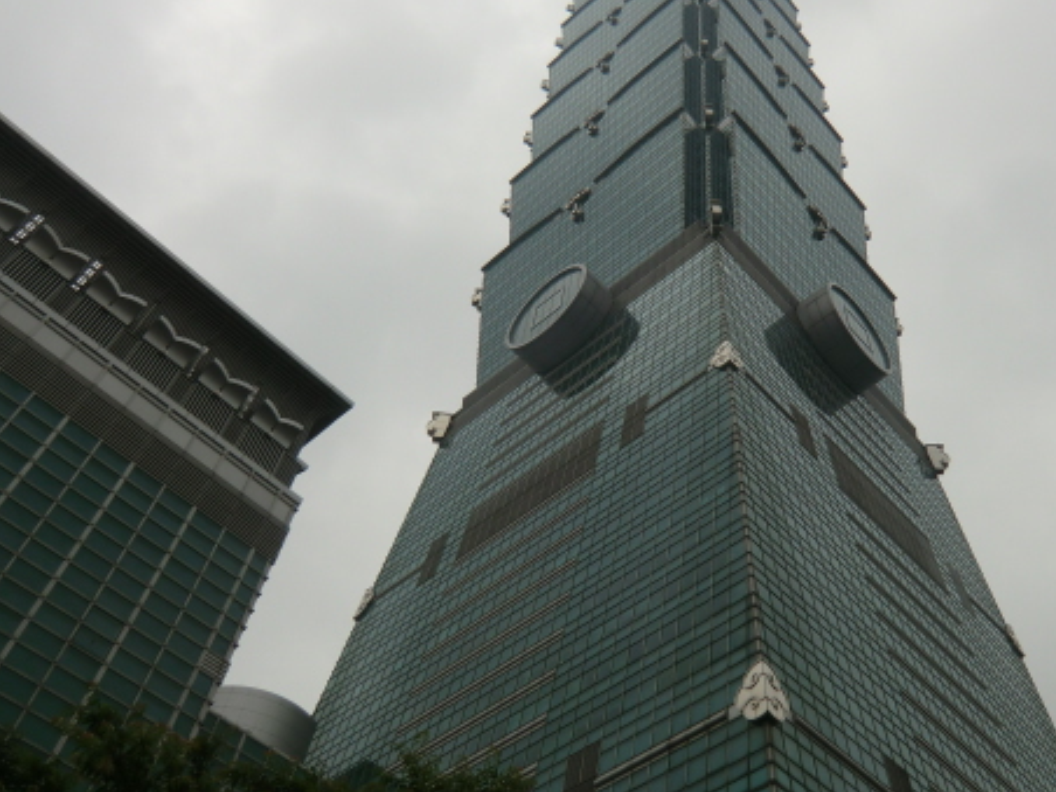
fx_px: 1037
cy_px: 327
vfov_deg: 41.6
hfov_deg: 53.3
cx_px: 668
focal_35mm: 34
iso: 64
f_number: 3.2
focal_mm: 4.3
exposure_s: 1/800
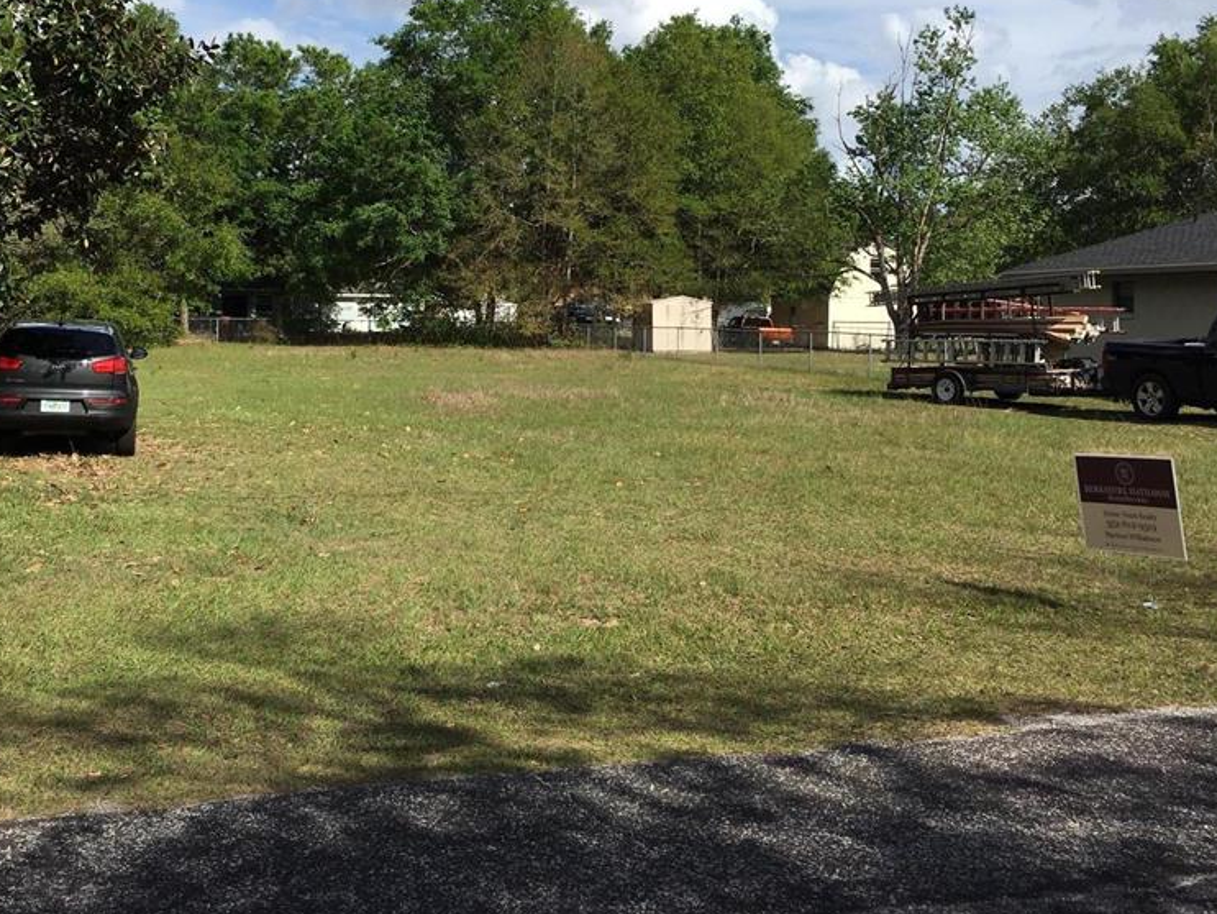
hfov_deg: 46.7
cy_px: 320
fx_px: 1407
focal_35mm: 40
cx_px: 526
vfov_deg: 35.7
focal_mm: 4.15
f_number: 2.2
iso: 25
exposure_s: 1/2079
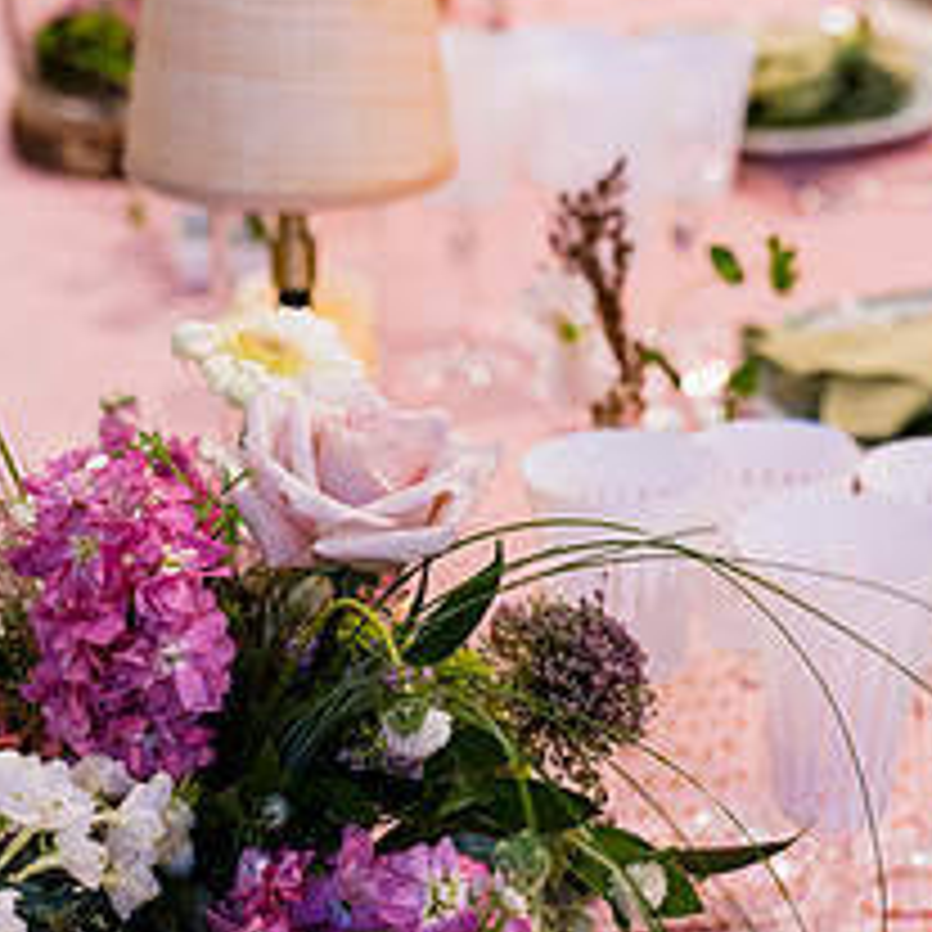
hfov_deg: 18.5
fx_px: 2863
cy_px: 761
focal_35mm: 94
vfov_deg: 18.3
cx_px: 342
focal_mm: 51
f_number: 3.5
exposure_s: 1/100
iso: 800
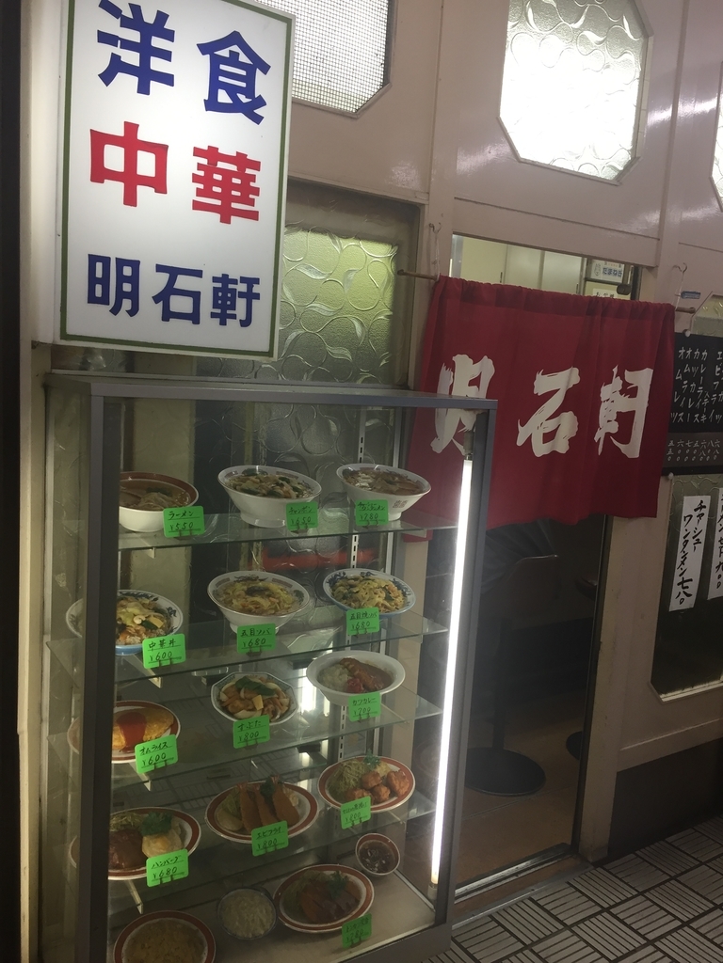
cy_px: 482
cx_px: 362
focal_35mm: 29
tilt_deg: -8.2
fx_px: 808
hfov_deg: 48.2
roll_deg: -3.5
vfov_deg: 61.7
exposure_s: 1/40
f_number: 2.2
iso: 32
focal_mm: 4.15
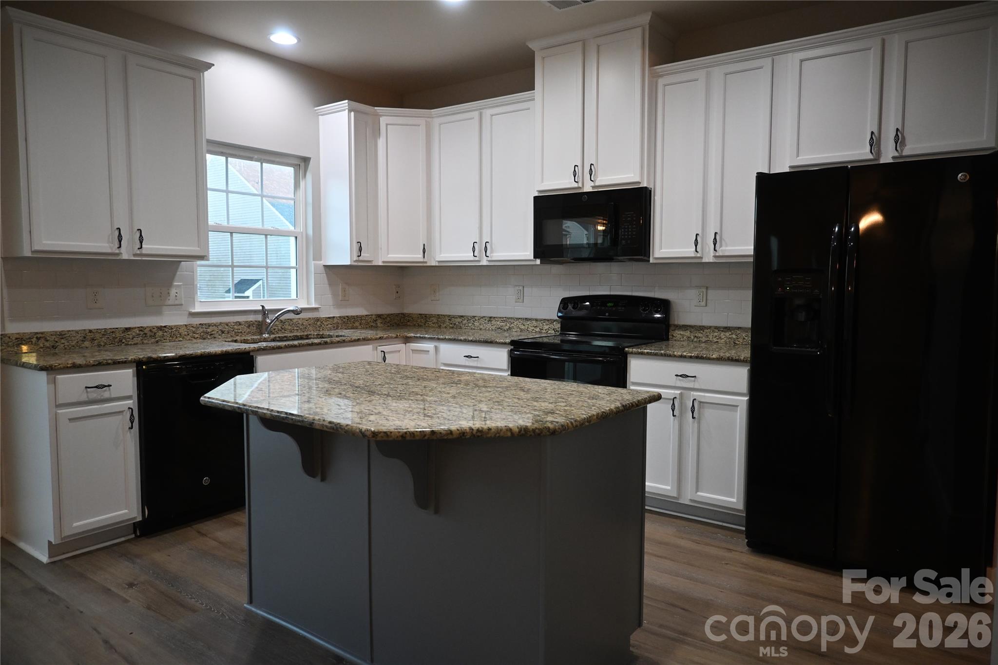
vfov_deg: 53.1
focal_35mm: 24
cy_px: 332
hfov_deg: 73.7
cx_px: 499
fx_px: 665
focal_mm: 16
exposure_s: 1/125
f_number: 3.5
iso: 1100
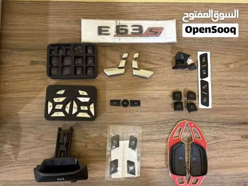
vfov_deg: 56.8
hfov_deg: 71.6
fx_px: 172
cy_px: 93
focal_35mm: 24
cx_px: 124
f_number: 1.78
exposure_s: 1/50
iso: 500
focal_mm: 6.76
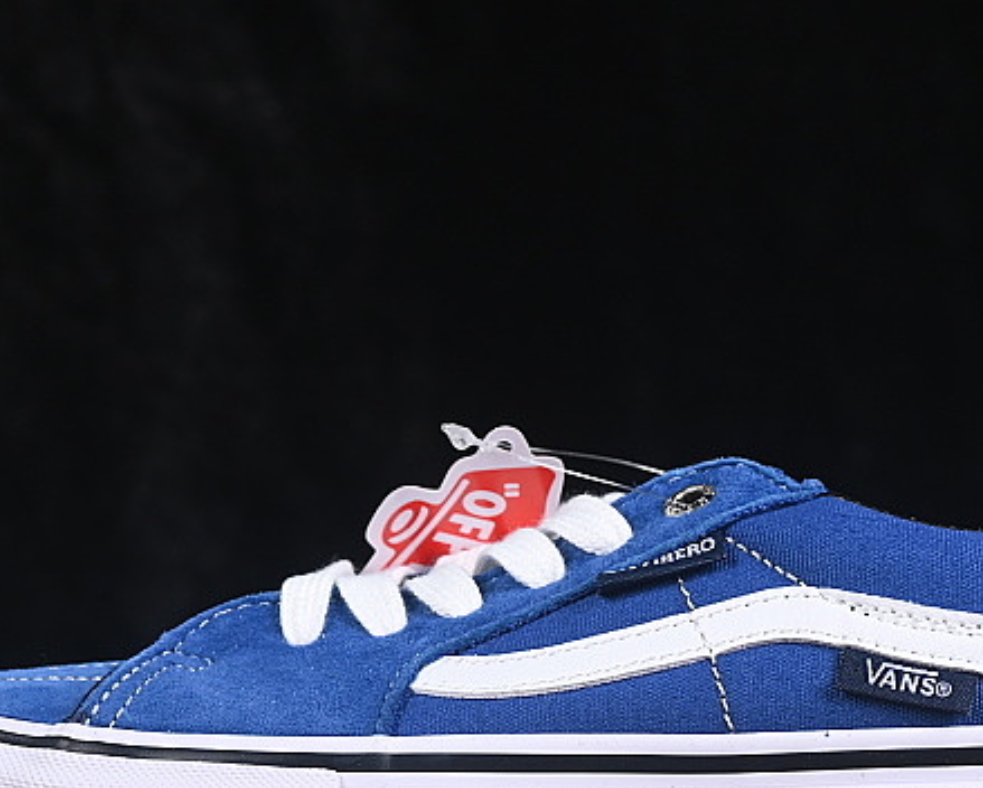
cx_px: 519
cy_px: 428
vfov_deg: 8.9
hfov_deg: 11.1
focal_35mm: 173
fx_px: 5038
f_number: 7.1
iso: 160
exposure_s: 1/80
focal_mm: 50
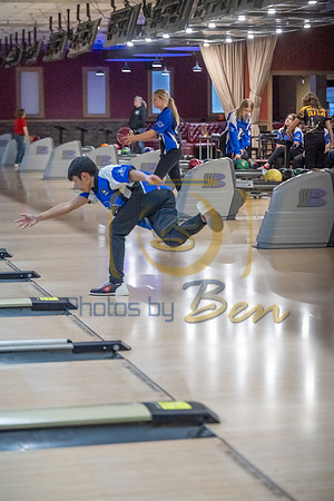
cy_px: 250
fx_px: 1280
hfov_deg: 14.9
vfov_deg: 22.1
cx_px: 167
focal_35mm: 92
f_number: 2.8
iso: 4000
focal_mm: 92
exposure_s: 1/1000
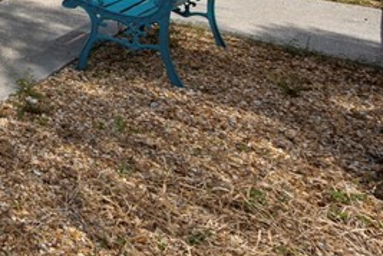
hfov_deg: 20.9
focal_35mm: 57
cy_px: -152
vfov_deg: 19.8
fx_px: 606
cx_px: -335
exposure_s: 1/320
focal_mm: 14
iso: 100
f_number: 10
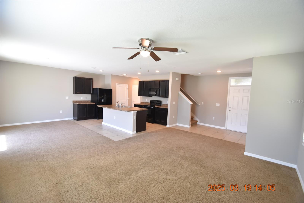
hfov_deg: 100.4
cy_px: 102
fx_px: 127
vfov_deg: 77.3
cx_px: 152
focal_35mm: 15
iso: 450
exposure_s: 1/60
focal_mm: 10
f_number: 4
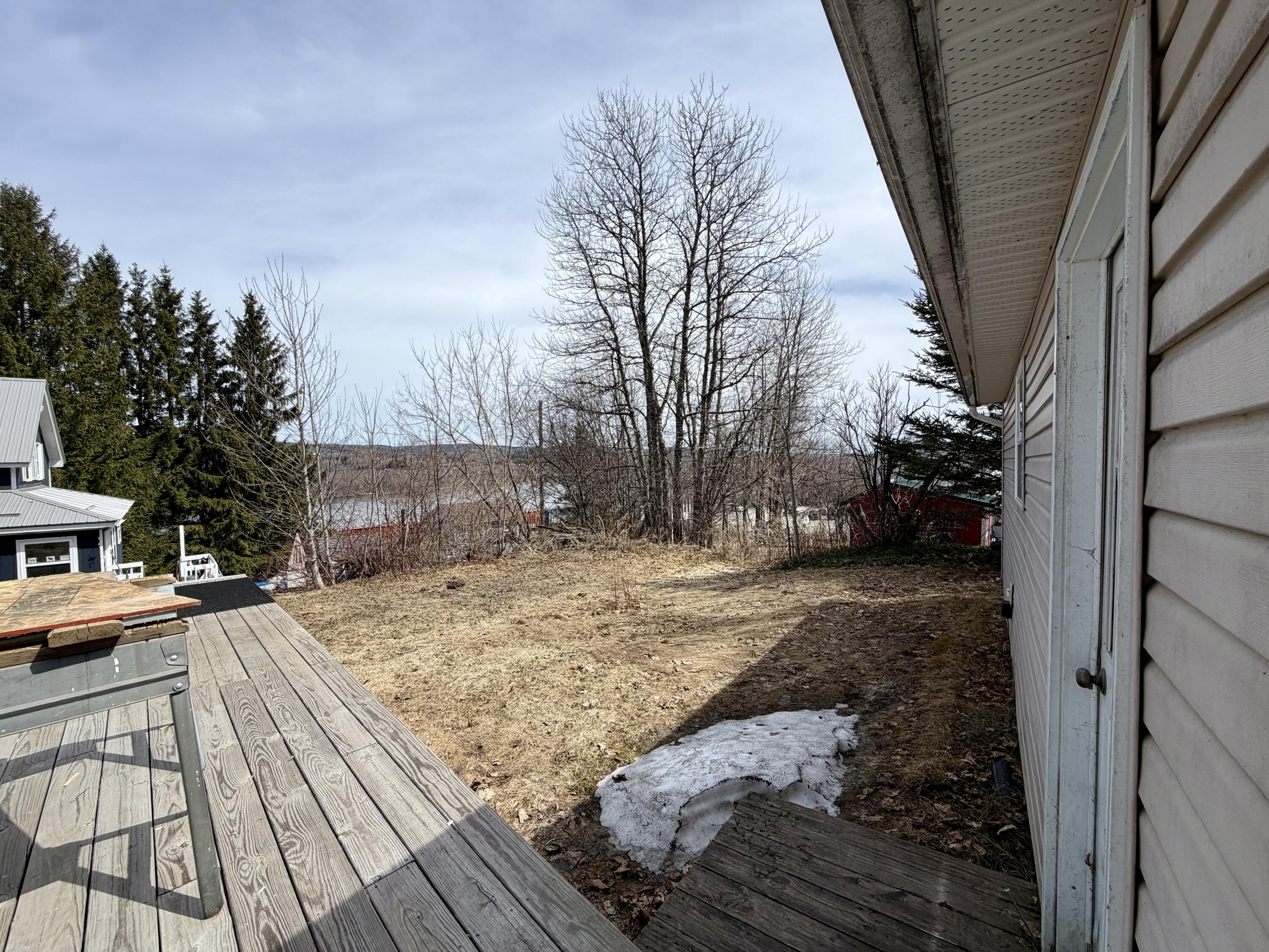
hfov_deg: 102.1
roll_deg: +0.3
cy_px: 476
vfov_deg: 85.7
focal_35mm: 14
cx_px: 634
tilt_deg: -1.7
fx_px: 513
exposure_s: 1/1017
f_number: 2.2
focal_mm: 2.22
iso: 20
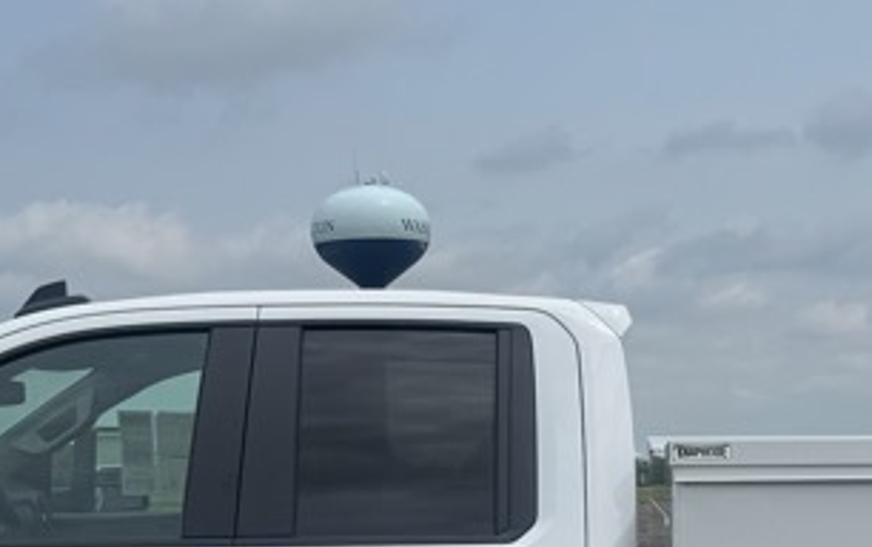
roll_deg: +0.5
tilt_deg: -2.2
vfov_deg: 15.1
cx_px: 519
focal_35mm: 85
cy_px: 558
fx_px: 2022
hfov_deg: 24.3
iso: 80
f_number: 1.78
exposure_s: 1/7937
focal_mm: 6.76
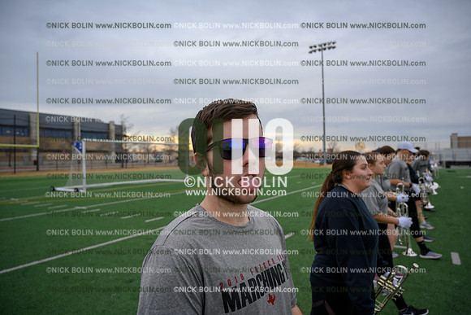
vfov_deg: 53.2
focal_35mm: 24
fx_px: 314
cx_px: 236
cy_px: 158
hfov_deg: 73.7
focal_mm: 24
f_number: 4
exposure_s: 1/800
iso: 200
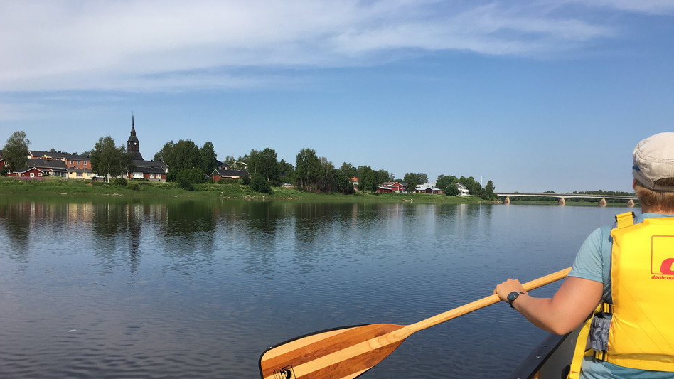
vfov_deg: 36.4
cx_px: 335
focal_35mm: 32
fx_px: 572
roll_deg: -1.9
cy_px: 246
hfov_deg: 61.0
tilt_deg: -4.2
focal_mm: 4.15
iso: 25
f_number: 2.2
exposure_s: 1/1637
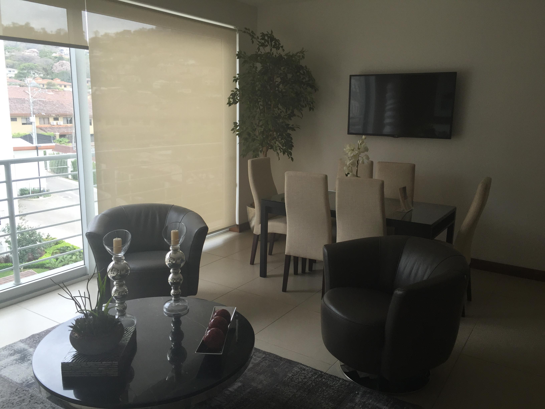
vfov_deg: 48.2
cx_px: 272
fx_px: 457
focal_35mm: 29
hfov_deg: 61.7
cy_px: 204
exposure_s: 1/120
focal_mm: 4.15
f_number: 2.2
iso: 50
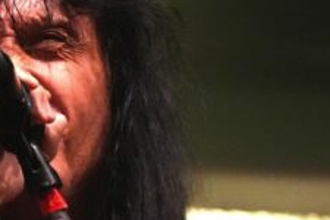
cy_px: 224
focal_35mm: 354
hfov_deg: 5.8
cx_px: 63
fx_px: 3242
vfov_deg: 3.9
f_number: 5
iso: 6400
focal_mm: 69
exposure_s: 1/160
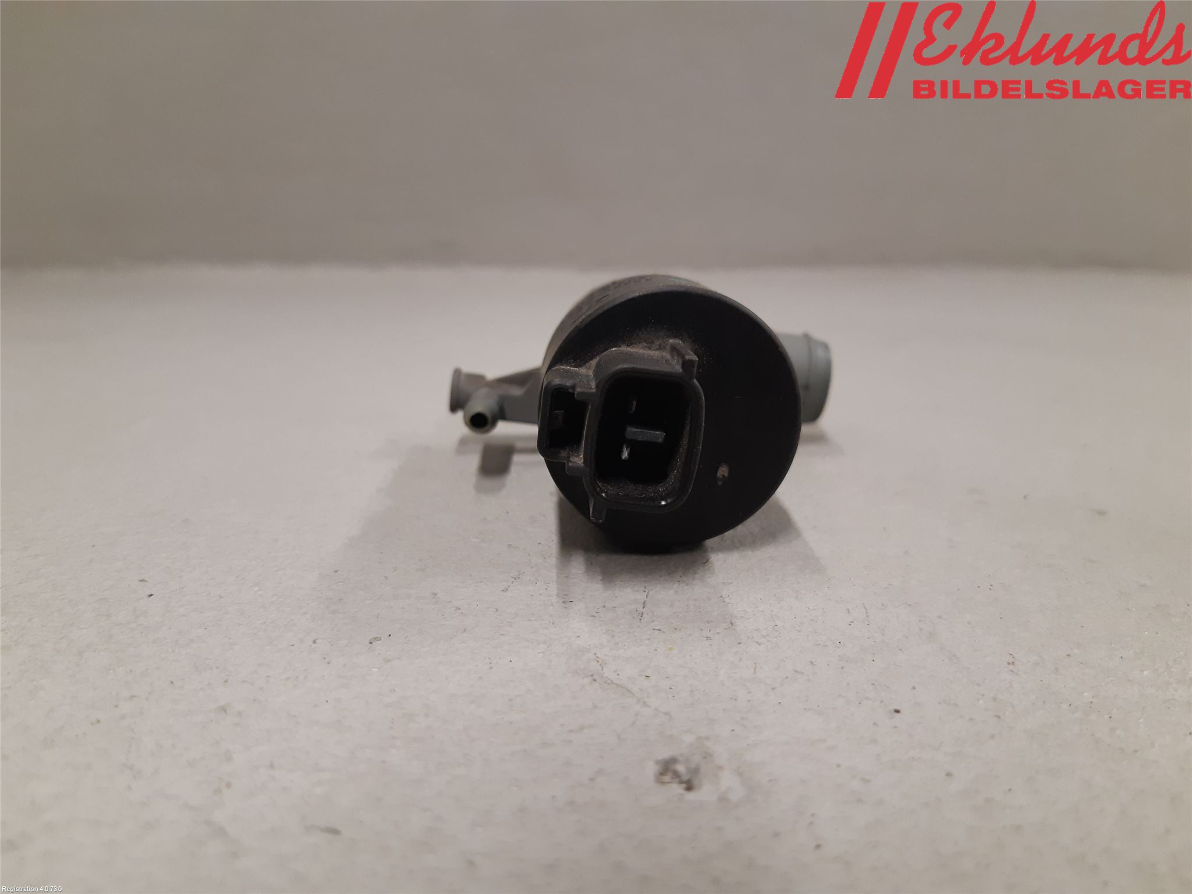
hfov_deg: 67.3
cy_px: 447
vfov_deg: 53.1
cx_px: 596
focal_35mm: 26
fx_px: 895
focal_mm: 3.93
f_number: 1.7
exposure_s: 1/50
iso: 160
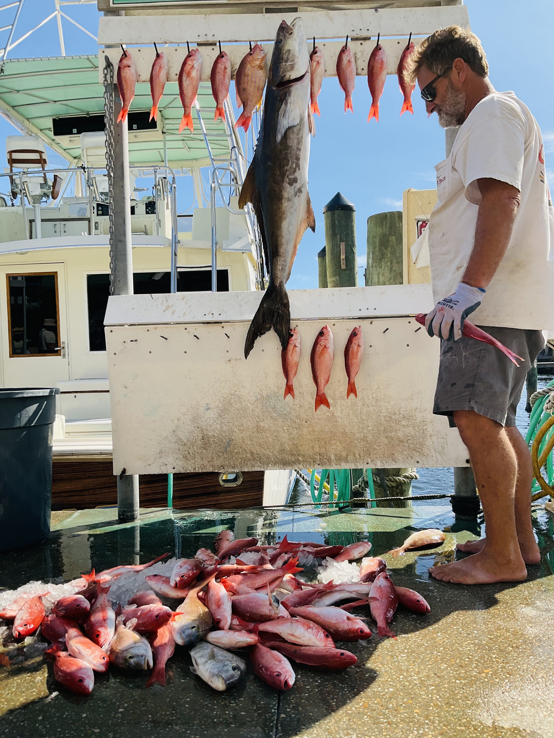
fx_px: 619
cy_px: 369
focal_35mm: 29
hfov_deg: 48.2
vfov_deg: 61.7
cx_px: 277
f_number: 1.8
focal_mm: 3
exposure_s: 1/1342
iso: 16
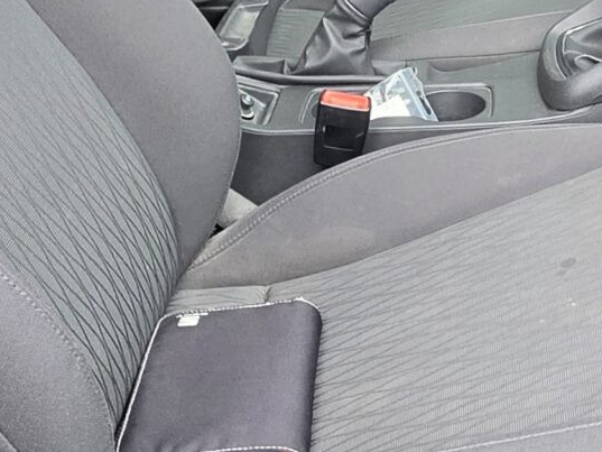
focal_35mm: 62
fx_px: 1078
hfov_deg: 29.4
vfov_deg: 23.2
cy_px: 65
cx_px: 581
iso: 200
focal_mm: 2.2
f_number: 1.9
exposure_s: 1/120
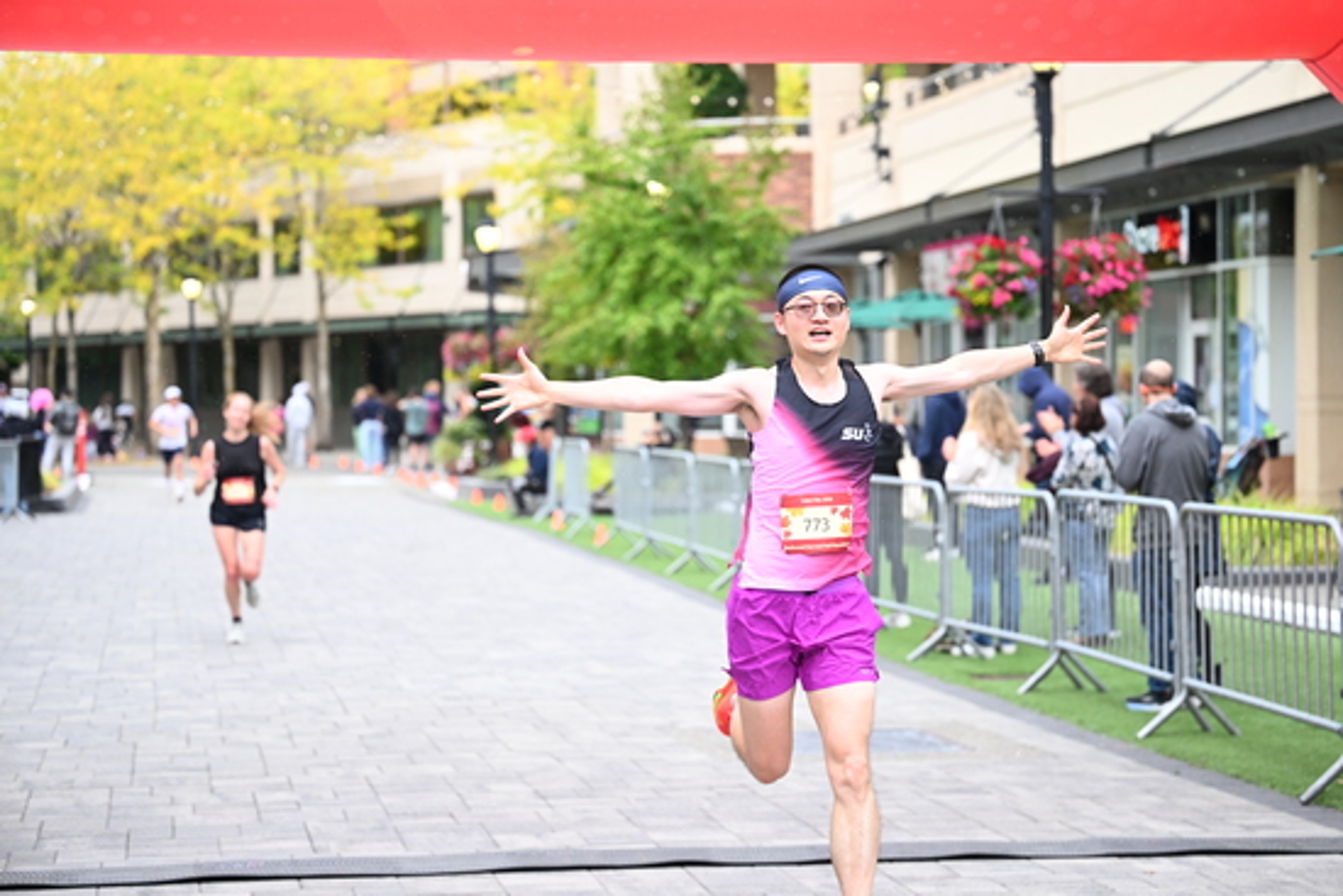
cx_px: 672
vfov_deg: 16.9
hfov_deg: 25.1
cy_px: 448
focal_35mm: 81
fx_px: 3022
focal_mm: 81
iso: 1250
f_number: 2.8
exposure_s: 1/1250
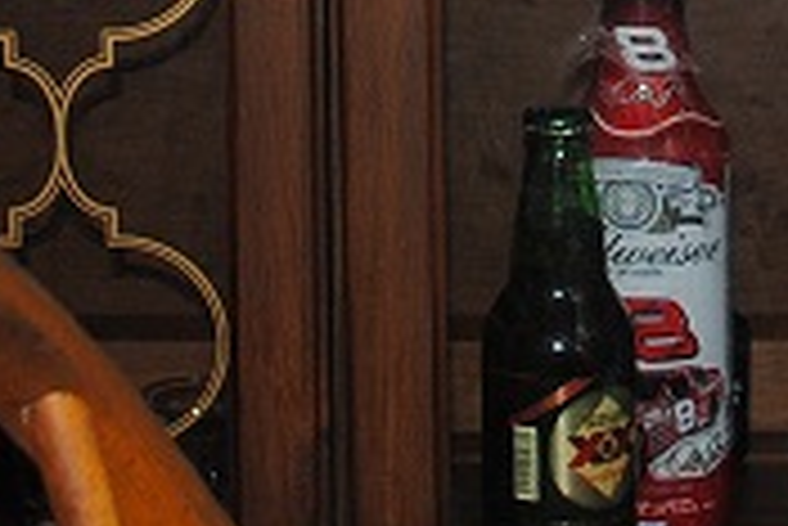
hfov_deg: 12.2
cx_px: 770
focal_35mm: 166
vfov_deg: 7.9
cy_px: -490
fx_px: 3636
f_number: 3.8
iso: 200
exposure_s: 1/60
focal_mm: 20
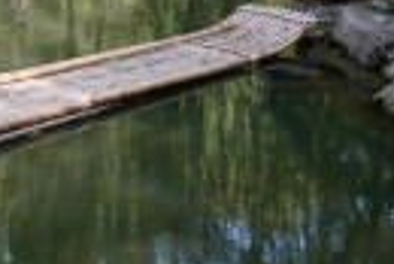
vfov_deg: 10.8
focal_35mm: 123
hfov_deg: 16.3
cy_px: -106
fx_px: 1348
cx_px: 382
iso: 400
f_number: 10
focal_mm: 41
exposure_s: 1/60
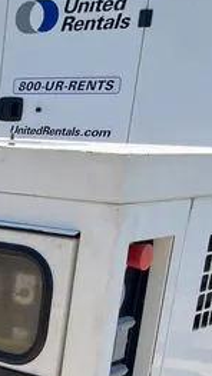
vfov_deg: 25.3
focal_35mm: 79
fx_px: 789
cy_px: 388
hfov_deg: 13.7
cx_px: -163
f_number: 1.6
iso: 50
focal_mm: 5.1
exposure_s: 1/2062
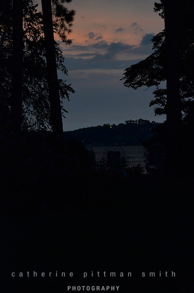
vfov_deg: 19.5
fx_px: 853
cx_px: 97
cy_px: 146
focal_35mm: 105
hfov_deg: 13.0
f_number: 8
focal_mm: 70
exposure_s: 1/25
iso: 1600
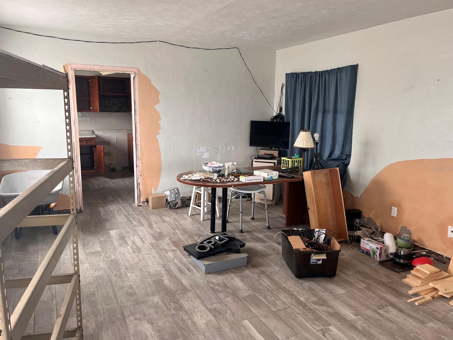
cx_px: 227
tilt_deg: -9.7
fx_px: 353
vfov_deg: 51.4
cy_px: 169
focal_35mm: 27
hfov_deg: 65.3
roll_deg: -1.2
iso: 64
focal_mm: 5.1
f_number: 1.6
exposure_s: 1/122
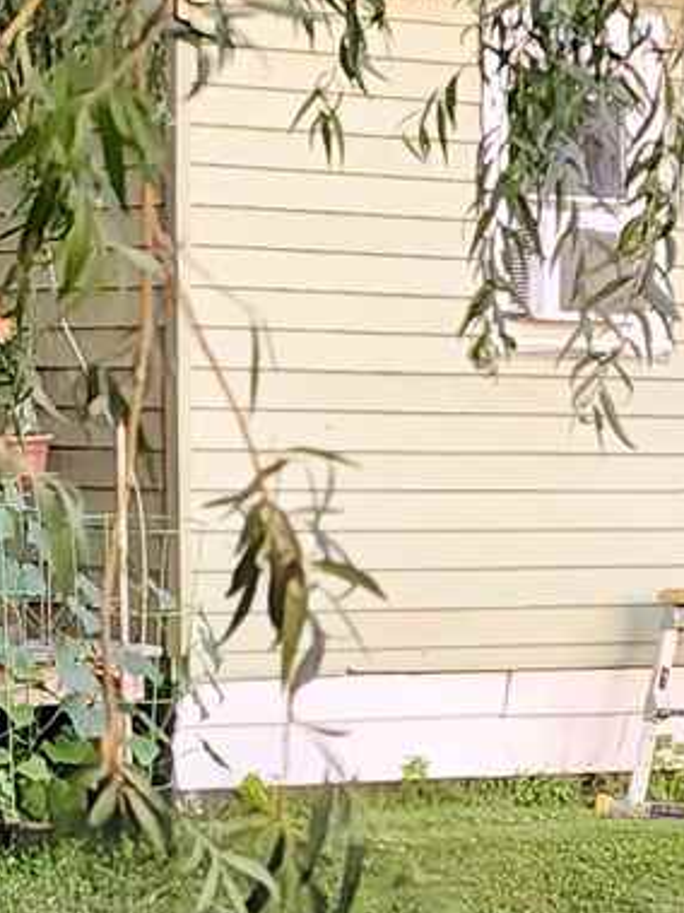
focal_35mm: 140
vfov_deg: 14.1
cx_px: -869
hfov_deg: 9.6
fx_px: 3691
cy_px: 279
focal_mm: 6.4
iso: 250
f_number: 1.8
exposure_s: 1/120
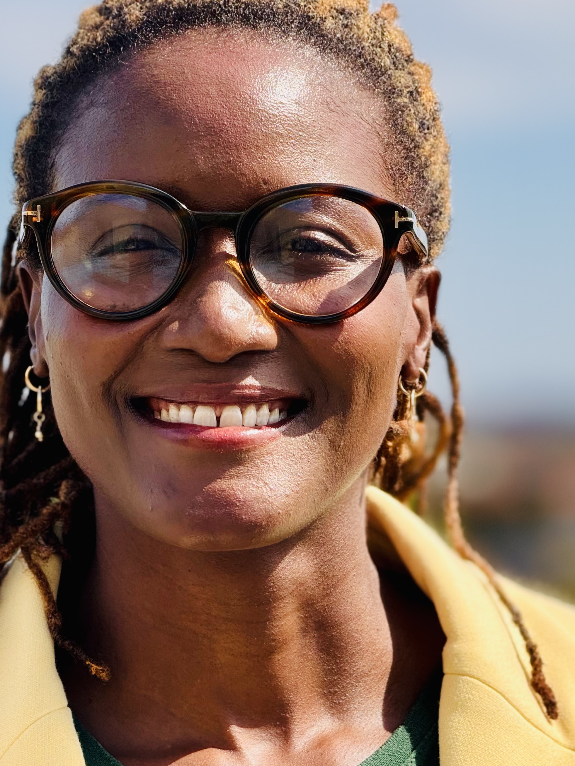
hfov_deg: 8.0
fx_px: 4096
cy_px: 373
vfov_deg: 10.7
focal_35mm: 185
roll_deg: +1.4
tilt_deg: +0.5
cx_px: 204
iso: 50
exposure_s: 1/870
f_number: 2.8
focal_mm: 15.66
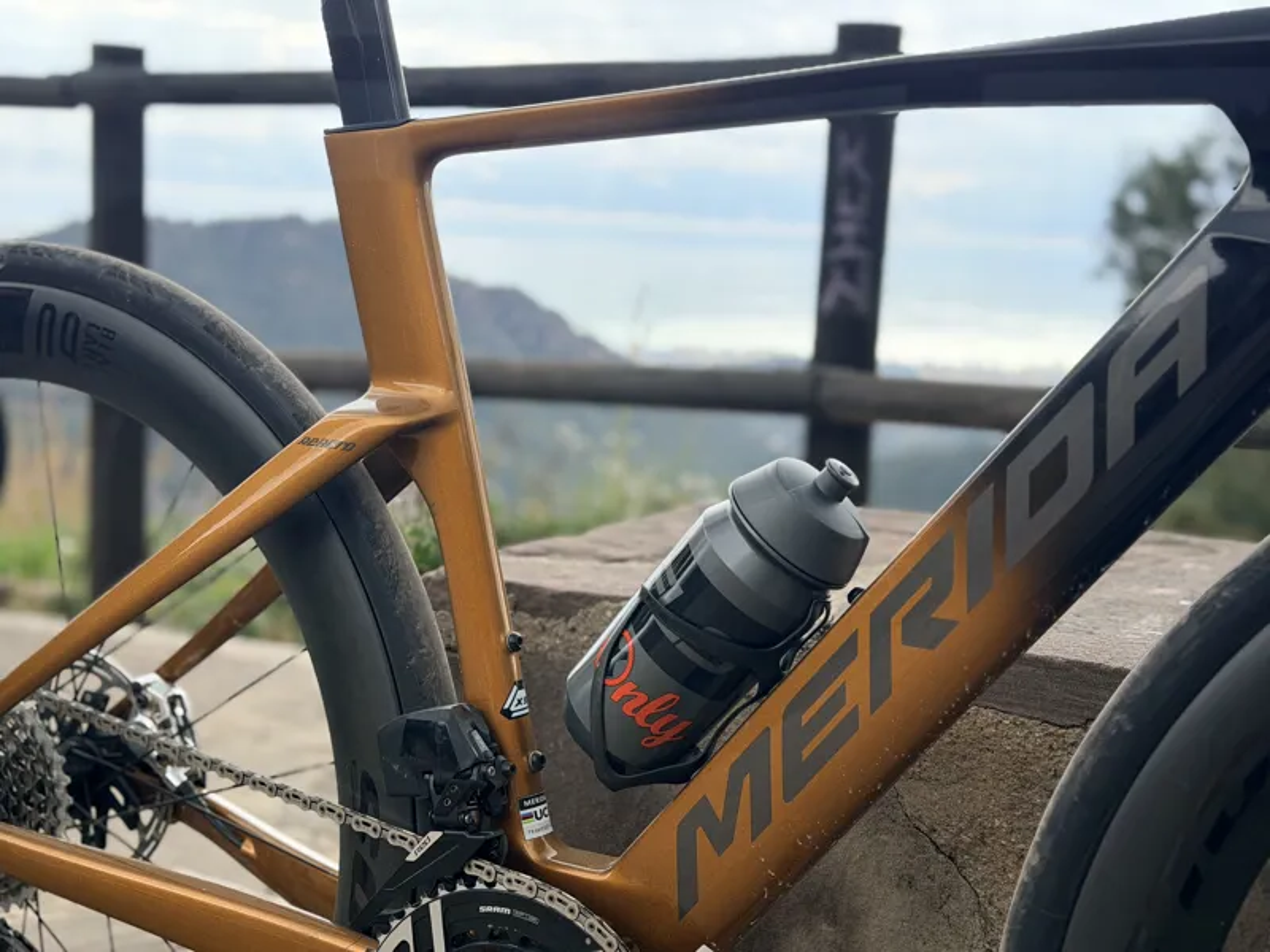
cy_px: 476
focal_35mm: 48
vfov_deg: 30.3
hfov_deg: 39.7
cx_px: 635
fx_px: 1761
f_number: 1.78
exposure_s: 1/1353
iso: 80
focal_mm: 6.76
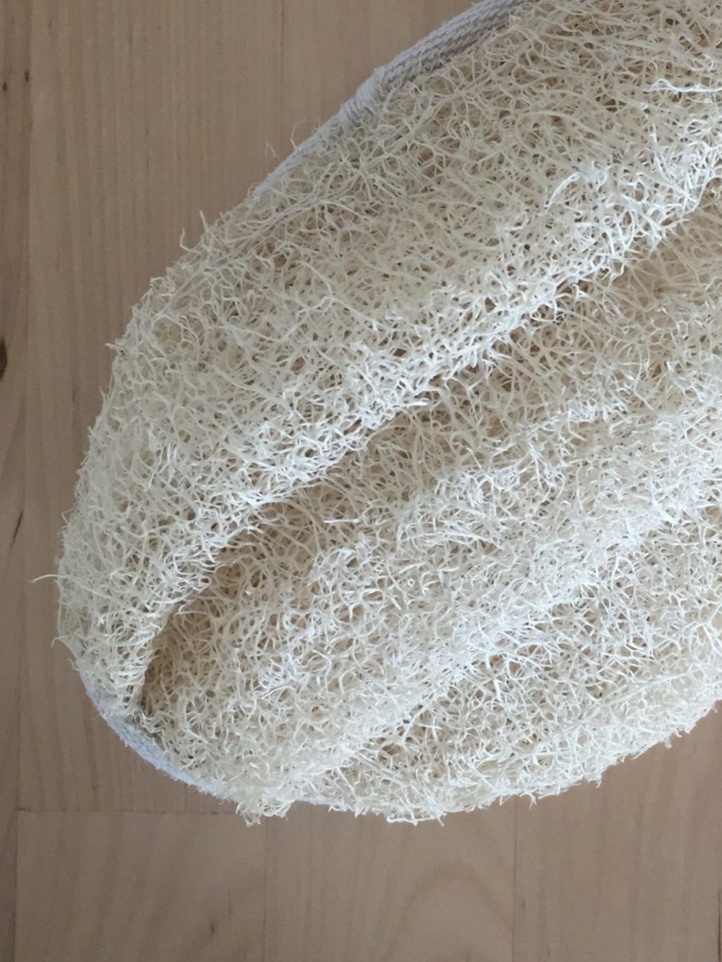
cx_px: 527
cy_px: 401
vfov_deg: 36.1
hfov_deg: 27.2
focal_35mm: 53
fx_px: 1474
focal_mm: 4.15
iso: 50
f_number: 2.2
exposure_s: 1/33
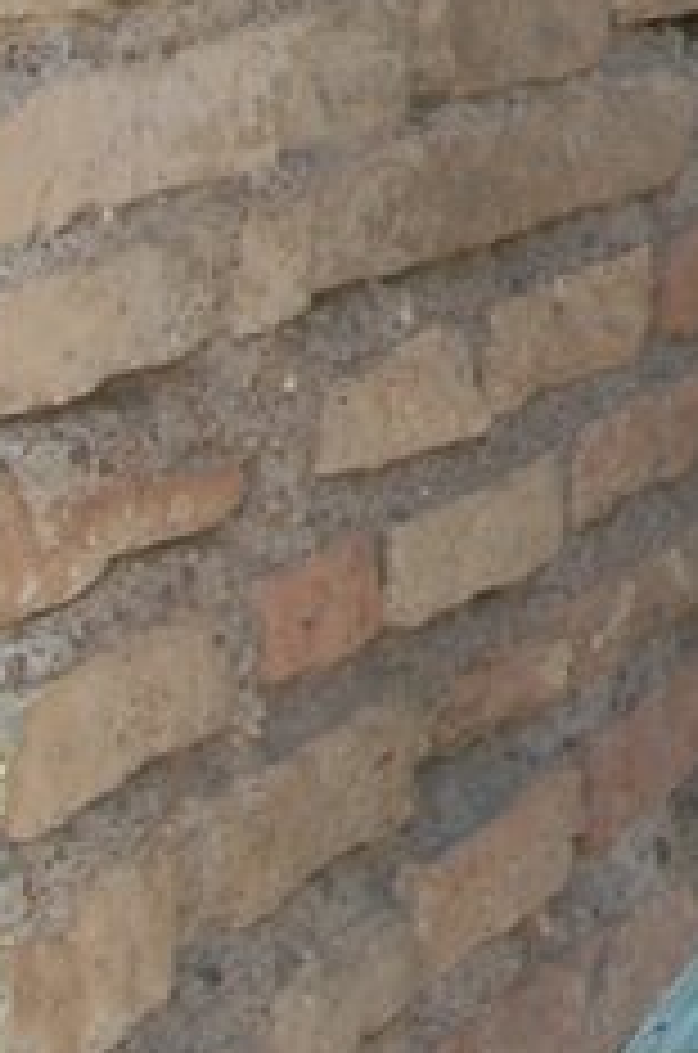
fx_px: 6777
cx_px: 2202
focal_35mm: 232
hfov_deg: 5.5
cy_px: -619
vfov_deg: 8.6
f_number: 6.3
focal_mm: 24
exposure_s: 1/160
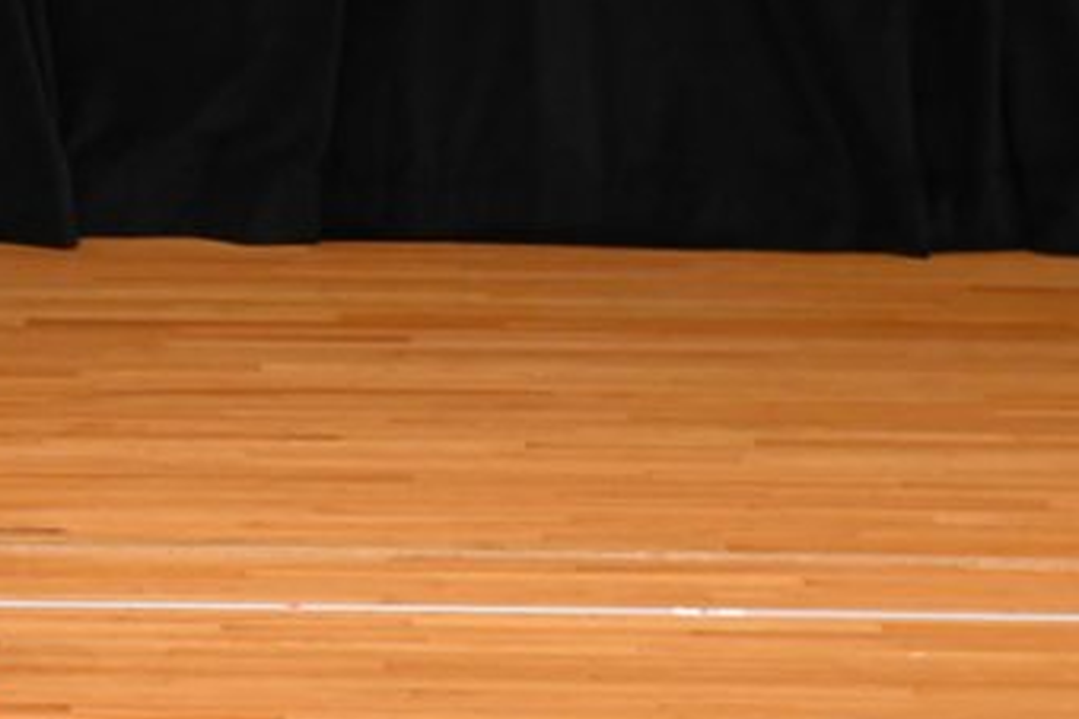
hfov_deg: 3.2
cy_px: -3
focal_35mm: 651
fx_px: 19510
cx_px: -126
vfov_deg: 2.1
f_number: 5.6
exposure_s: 1/400
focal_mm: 190
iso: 3200
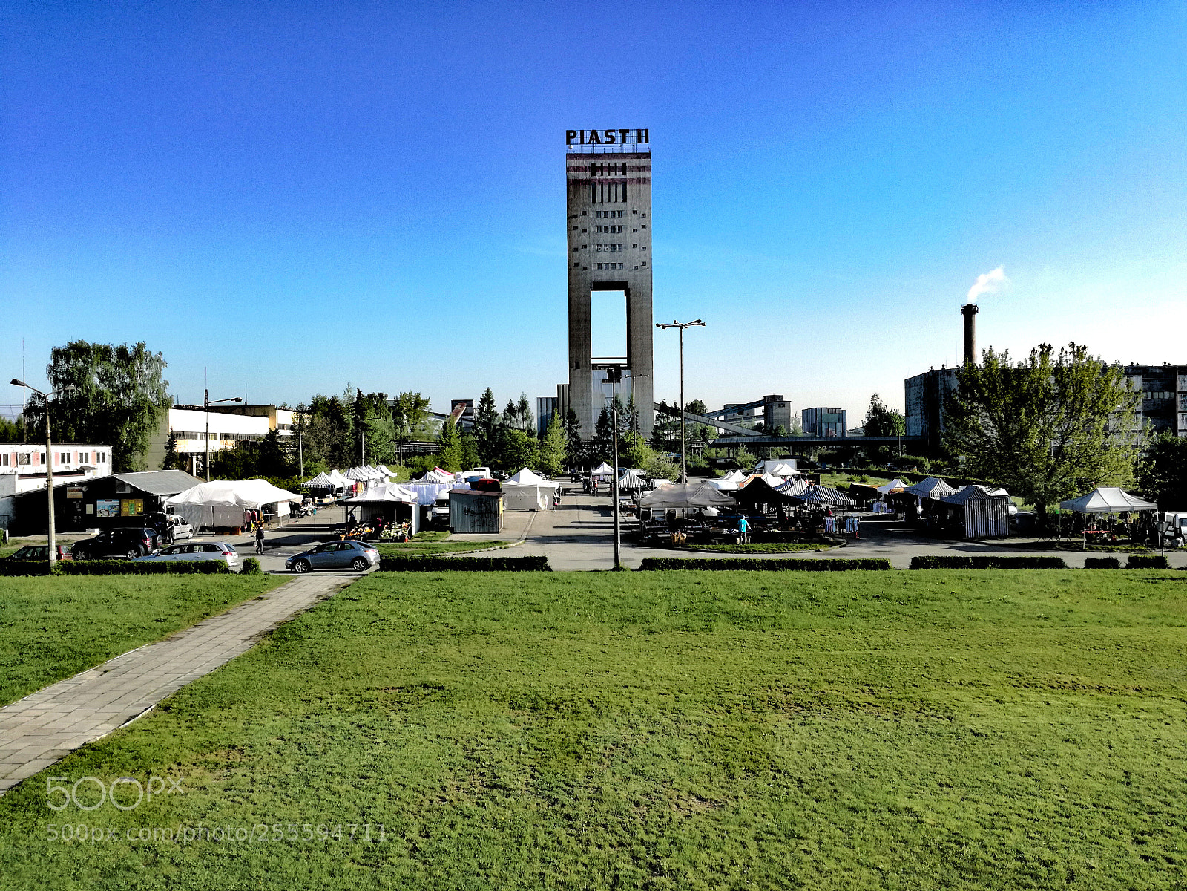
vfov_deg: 51.4
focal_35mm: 27
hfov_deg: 65.3
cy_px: 446
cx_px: 594
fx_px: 926
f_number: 2
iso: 50
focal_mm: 3.79
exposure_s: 1/888
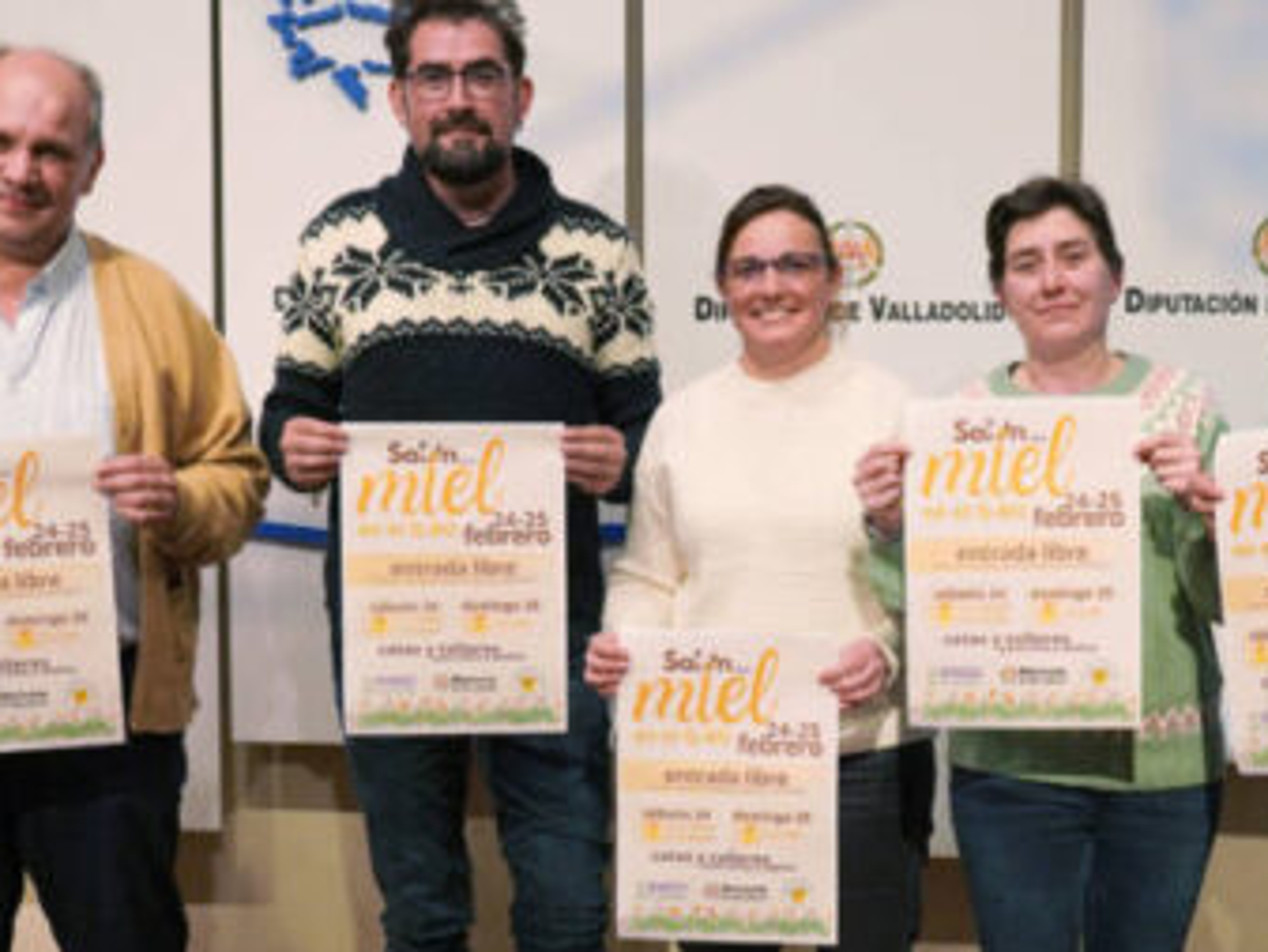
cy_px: 662
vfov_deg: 18.2
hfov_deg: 23.9
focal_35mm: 81
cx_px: 929
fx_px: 2968
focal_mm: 37
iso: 800
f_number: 4
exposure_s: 1/160
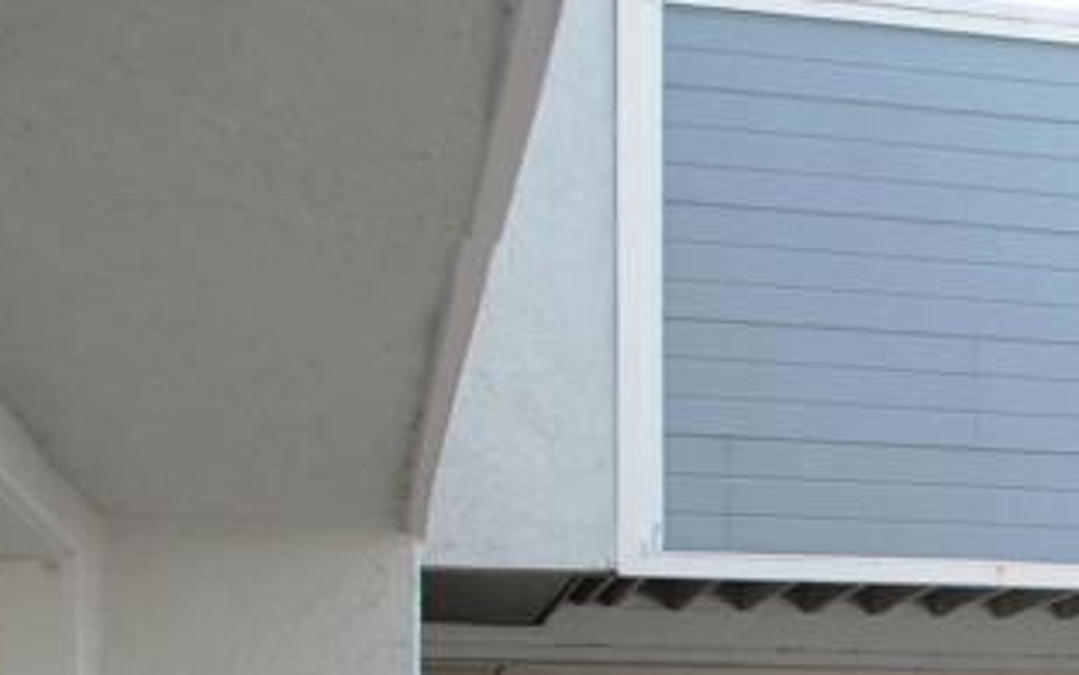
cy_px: 1014
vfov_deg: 13.7
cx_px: 1548
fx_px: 2648
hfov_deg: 20.3
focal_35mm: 90
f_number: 5.6
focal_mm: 18
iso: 100
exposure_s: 1/125
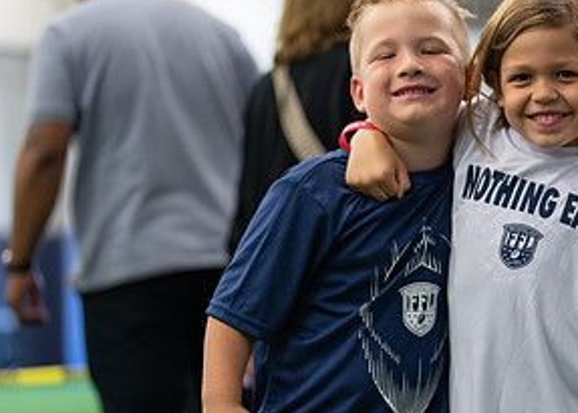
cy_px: 310
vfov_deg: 13.5
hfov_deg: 18.7
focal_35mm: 106
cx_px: 463
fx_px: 1740
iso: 800
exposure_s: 1/400
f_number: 1.2
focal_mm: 50
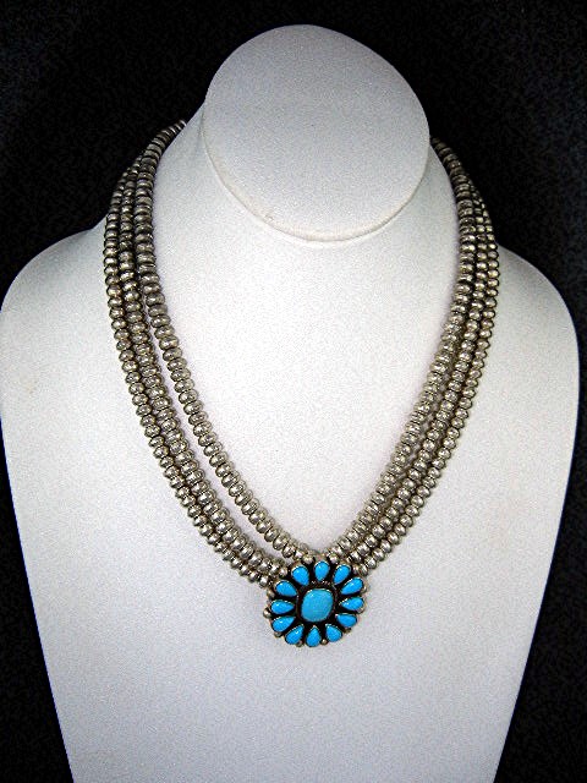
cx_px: 294
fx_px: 678
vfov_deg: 60.0
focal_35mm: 30
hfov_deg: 46.8
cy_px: 392
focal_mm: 5.4
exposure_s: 1/30
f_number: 7
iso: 222
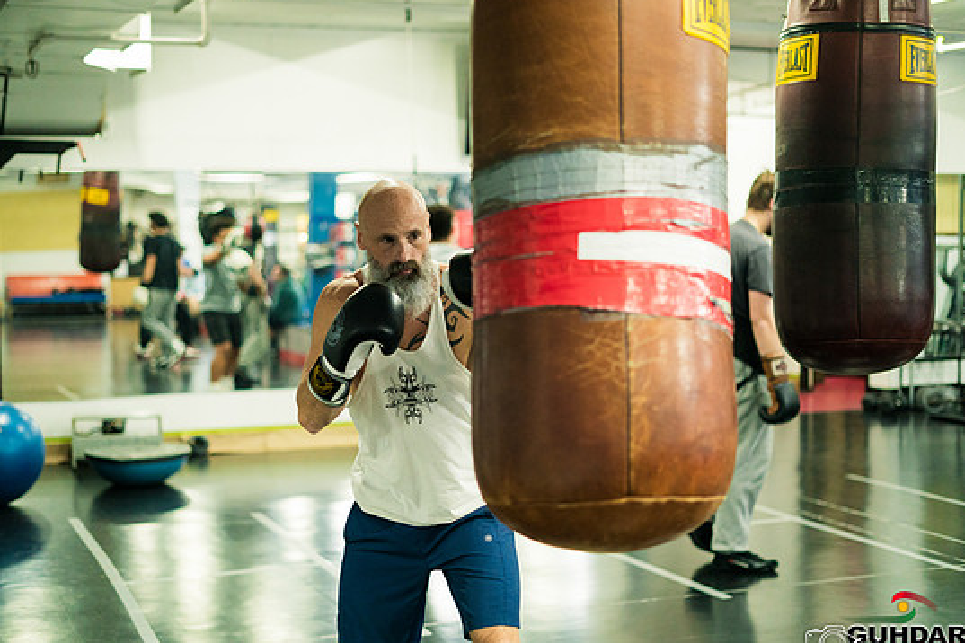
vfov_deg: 25.1
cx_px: 449
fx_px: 1447
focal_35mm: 54
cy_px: 321
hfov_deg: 36.9
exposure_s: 1/500
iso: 3200
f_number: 1.8
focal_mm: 50
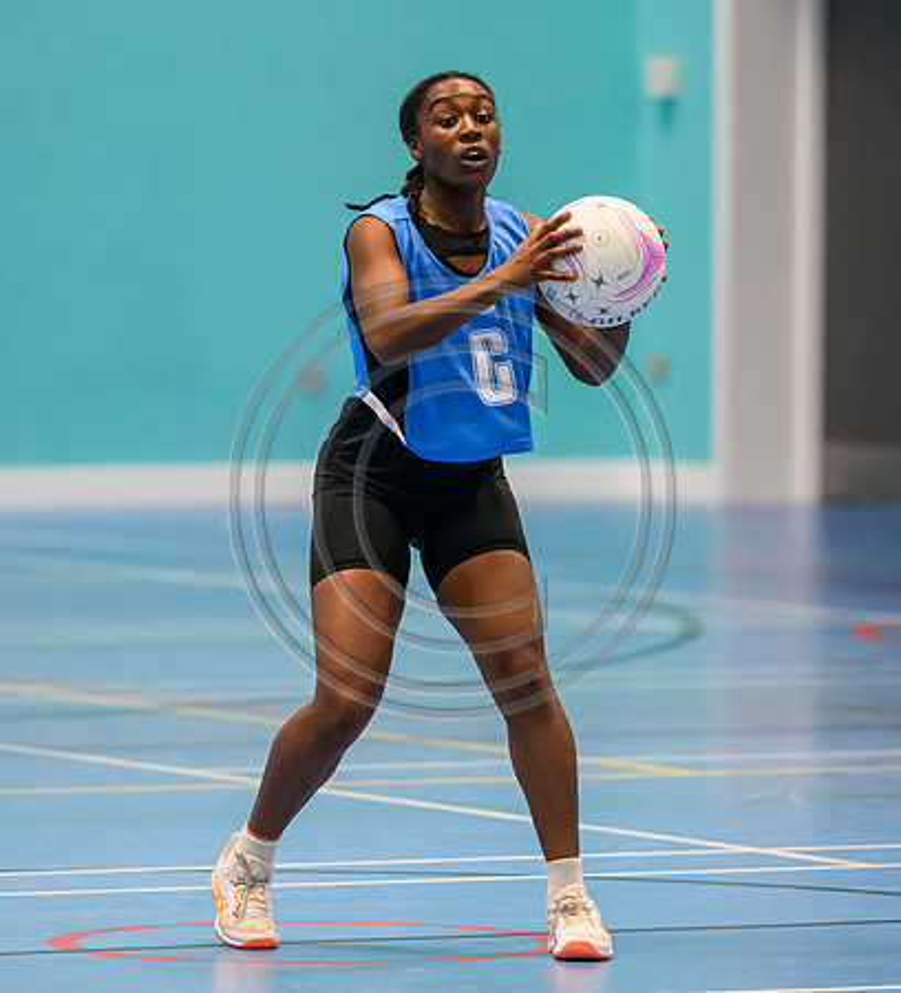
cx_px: 387
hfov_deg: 4.8
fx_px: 10772
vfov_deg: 5.3
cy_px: 347
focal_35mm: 347
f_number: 2.8
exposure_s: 1/1000
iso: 8000
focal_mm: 200
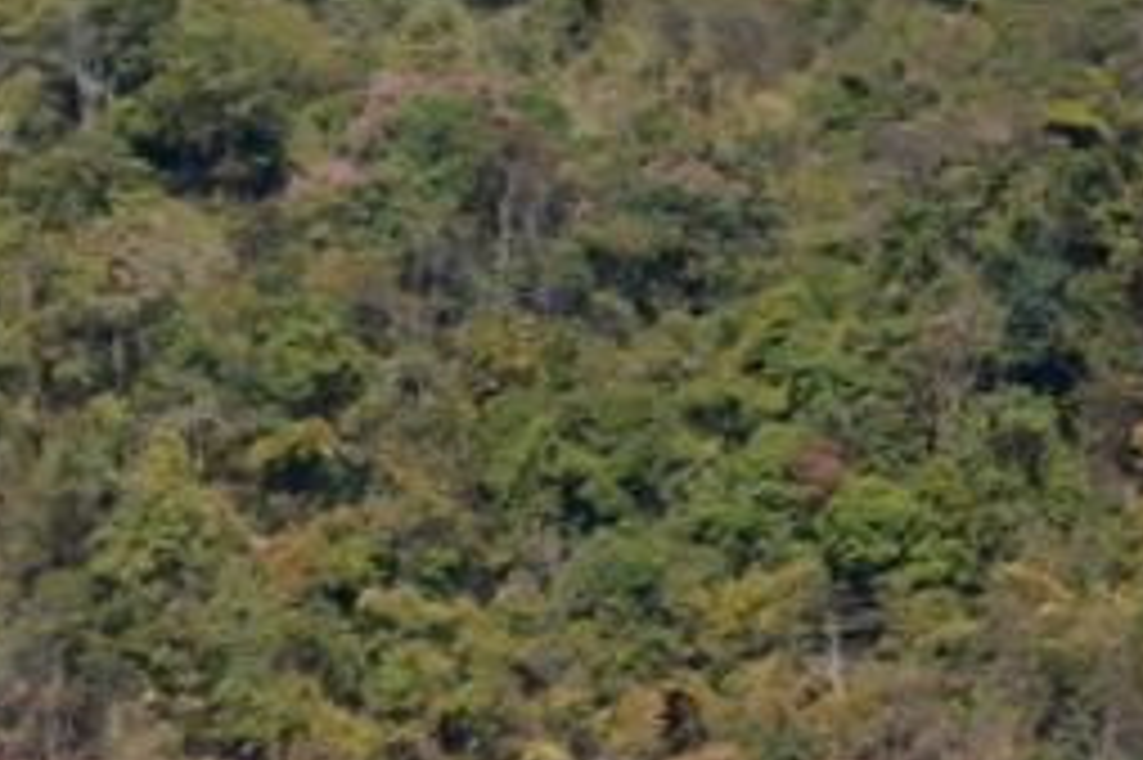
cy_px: 515
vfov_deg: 4.8
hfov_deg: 6.9
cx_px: 2560
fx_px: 9011
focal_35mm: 284
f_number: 3.2
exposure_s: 1/3200
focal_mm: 16.24
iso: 125
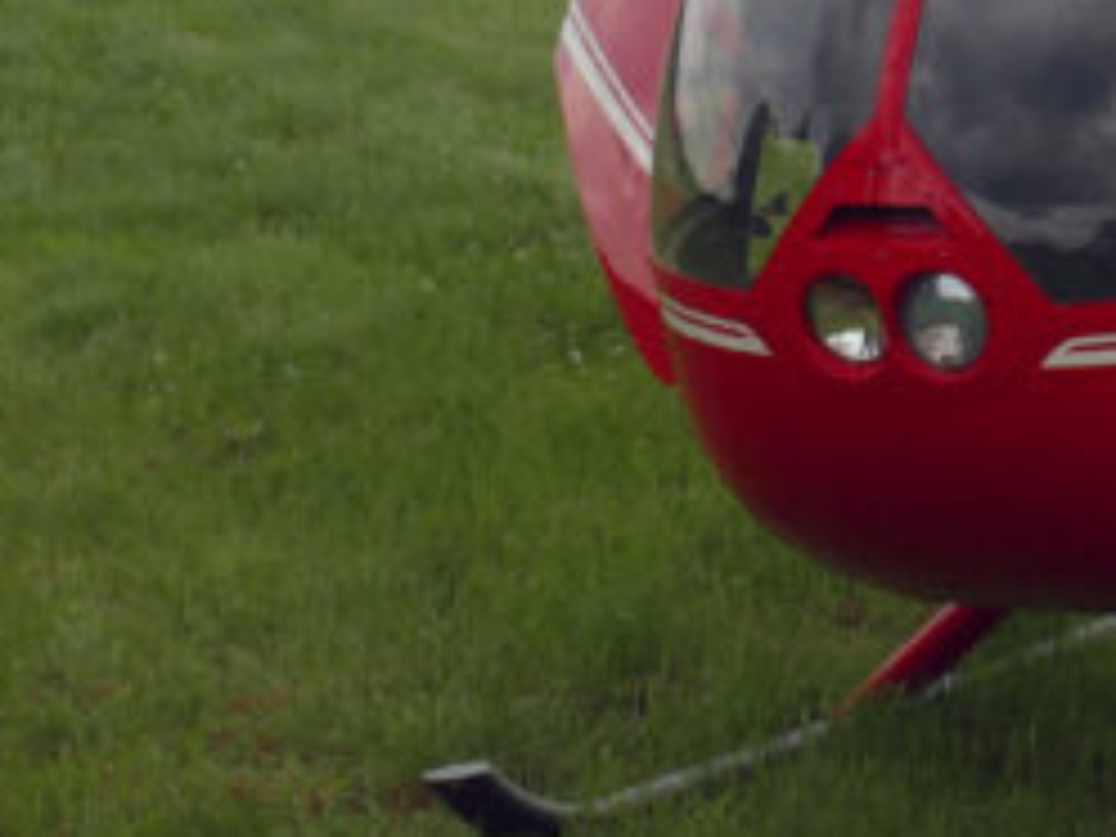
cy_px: -520
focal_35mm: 175
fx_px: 5642
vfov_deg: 8.3
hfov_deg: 10.9
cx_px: 1660
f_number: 3.9
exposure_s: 1/1300
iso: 125
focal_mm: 16.2
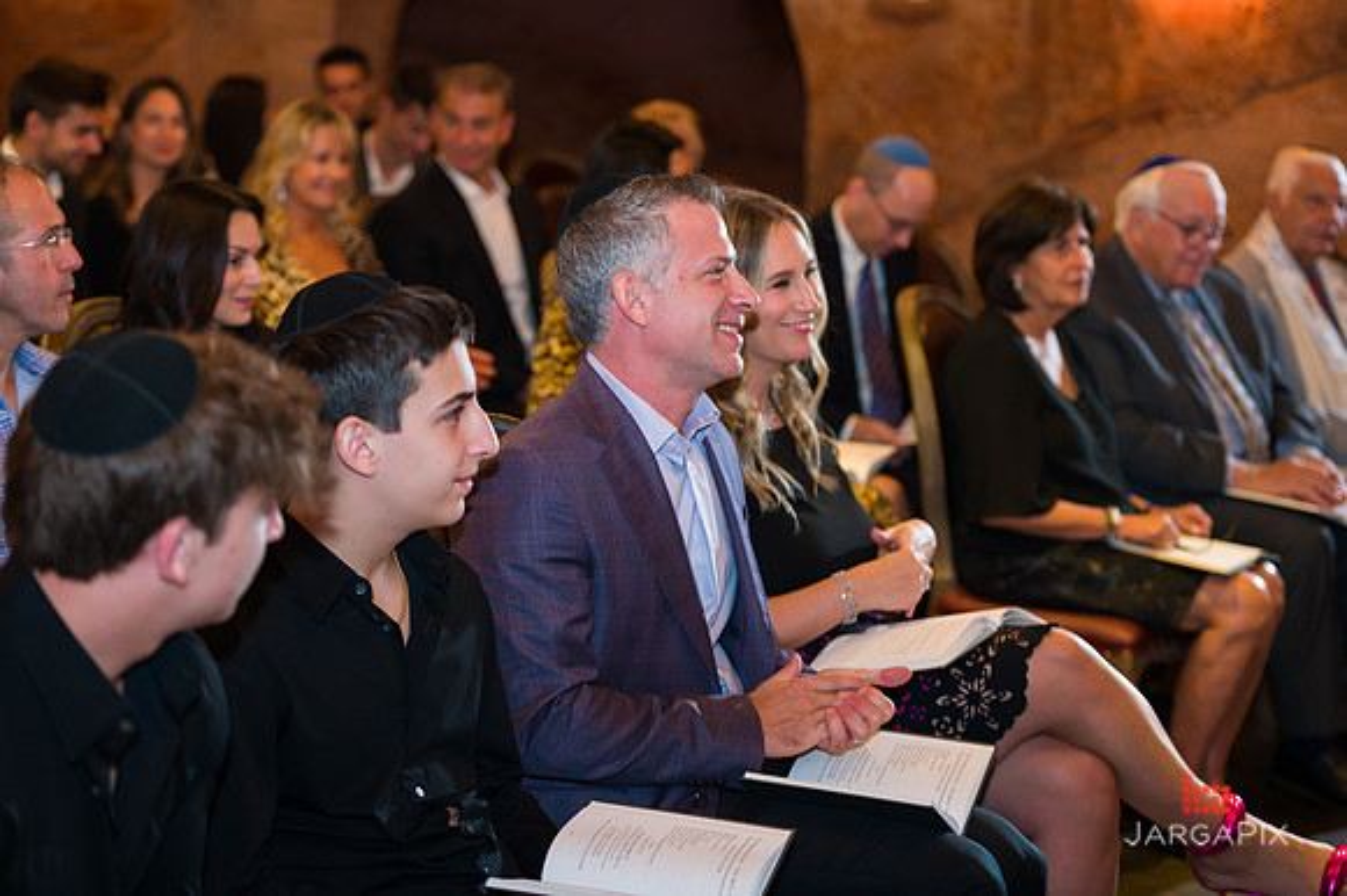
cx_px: 674
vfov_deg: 19.4
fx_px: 2628
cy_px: 448
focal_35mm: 70
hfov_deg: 28.7
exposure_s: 1/200
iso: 1600
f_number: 3.2
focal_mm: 70
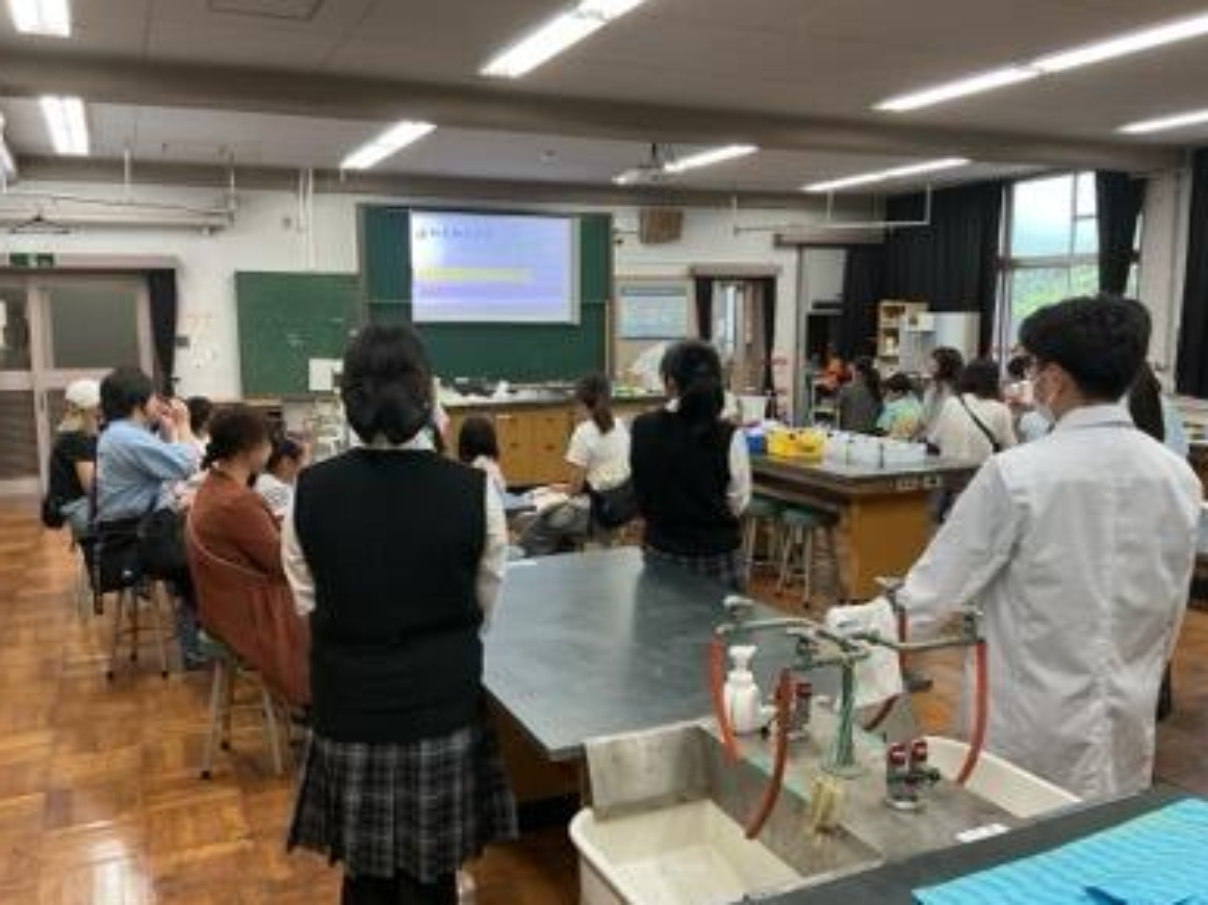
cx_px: 587
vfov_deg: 46.8
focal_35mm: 30
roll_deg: +1.5
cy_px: 462
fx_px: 1047
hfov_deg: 60.0
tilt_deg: -8.0
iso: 80
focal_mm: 3
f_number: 1.8
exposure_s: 1/60
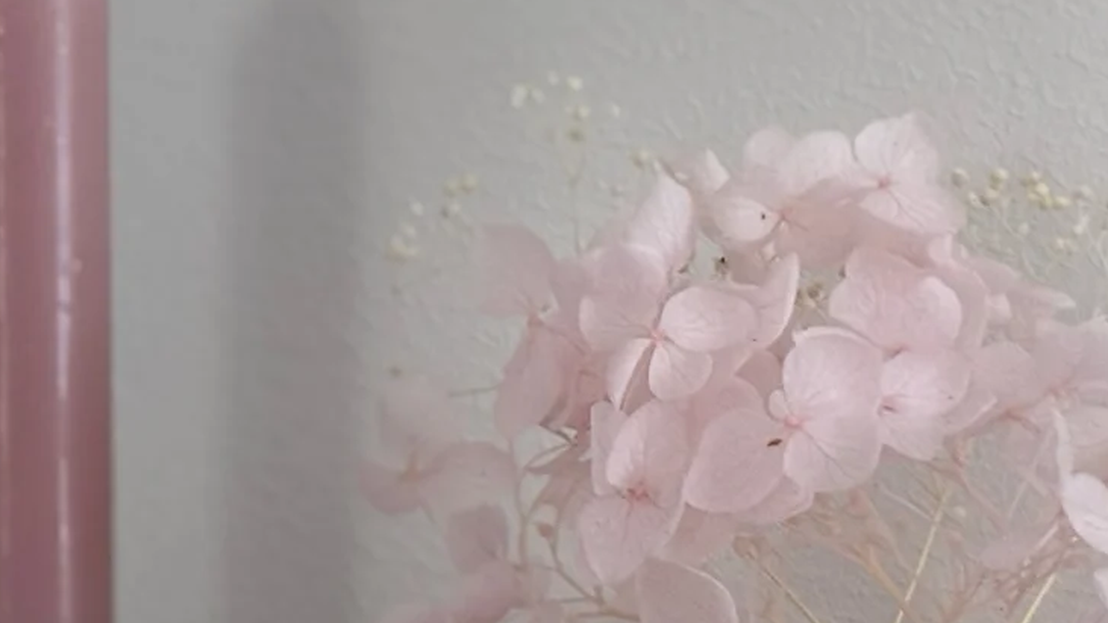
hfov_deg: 13.9
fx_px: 4553
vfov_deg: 7.8
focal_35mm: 155
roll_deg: -1.8
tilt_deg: +0.4
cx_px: 523
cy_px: 526
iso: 160
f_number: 1.6
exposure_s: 1/60
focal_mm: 5.96
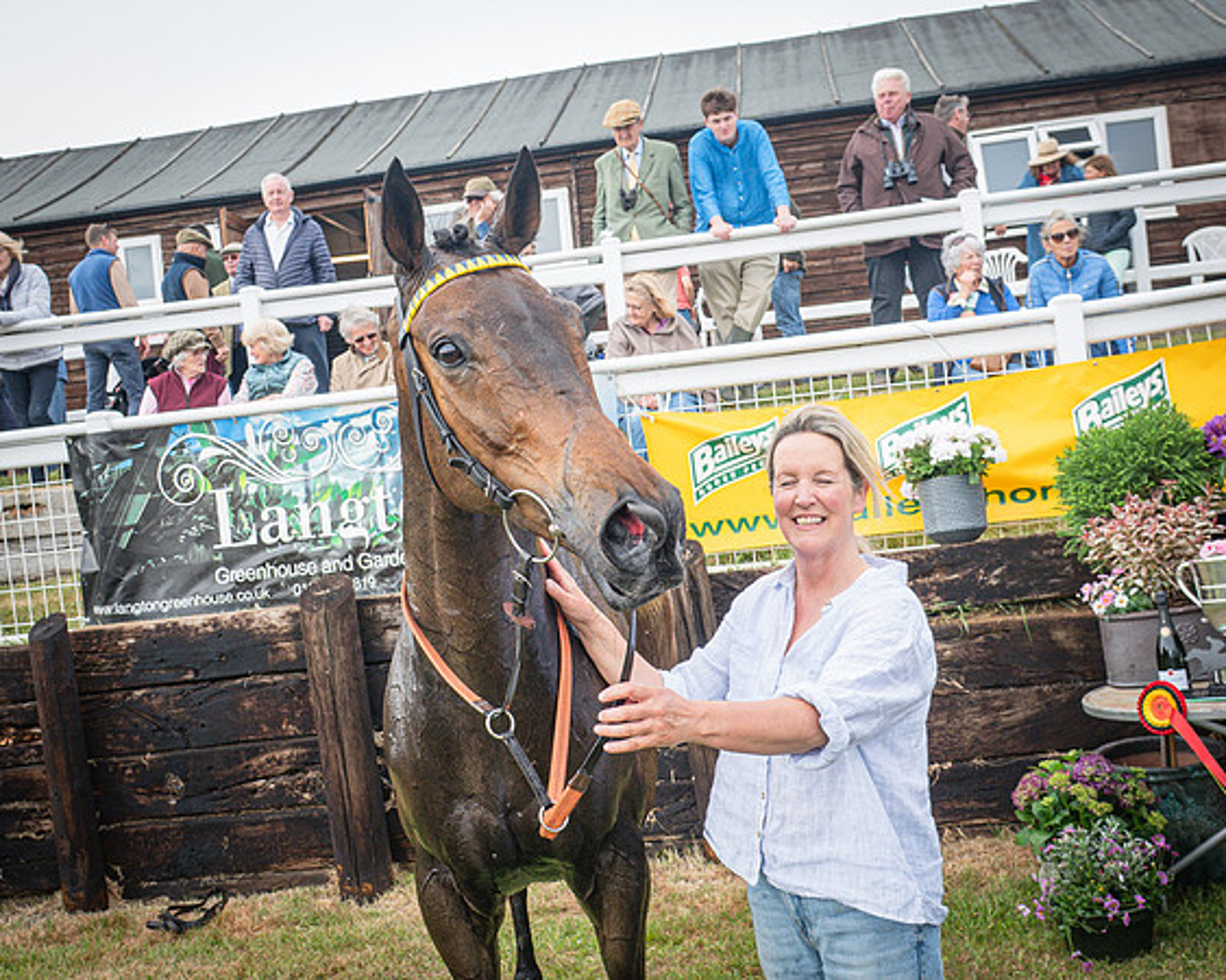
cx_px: 569
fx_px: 1471
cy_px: 490
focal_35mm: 41
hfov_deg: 45.2
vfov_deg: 36.8
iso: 400
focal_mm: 24
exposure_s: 1/320
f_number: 5
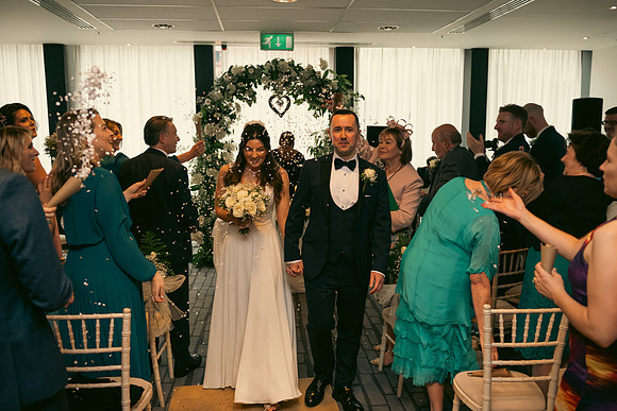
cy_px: 206
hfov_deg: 55.8
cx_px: 308
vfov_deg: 38.9
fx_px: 583
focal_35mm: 34
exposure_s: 1/160
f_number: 3.5
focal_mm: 34
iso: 640
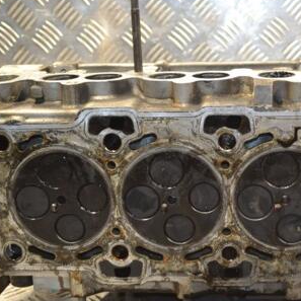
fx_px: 659
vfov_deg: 25.7
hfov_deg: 25.4
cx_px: 224
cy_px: 139
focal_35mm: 67
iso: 720
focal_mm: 26
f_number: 4.2
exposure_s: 1/60
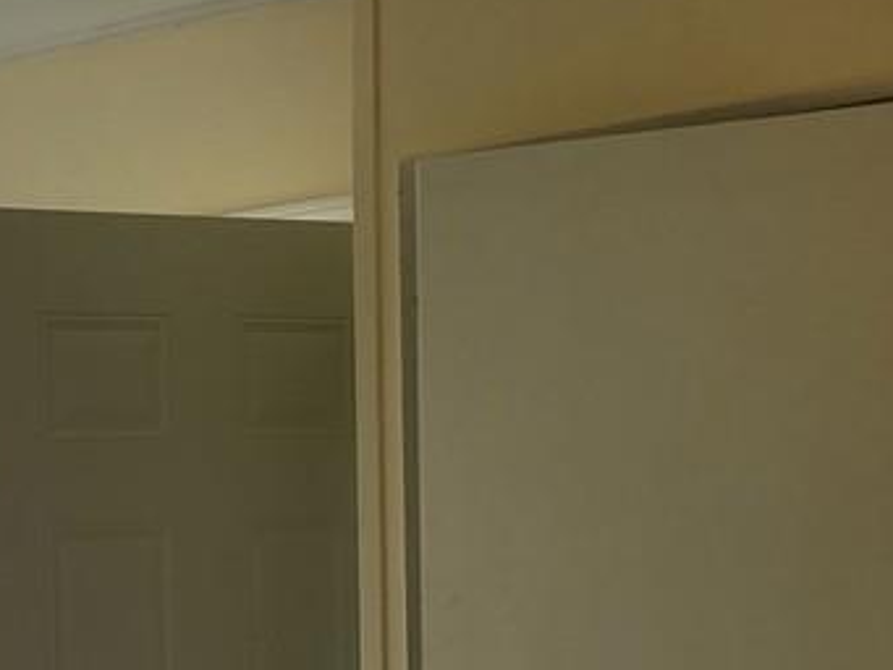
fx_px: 2013
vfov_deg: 17.8
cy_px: 840
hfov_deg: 22.3
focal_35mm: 78
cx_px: -280
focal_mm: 5.4
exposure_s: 1/142
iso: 40
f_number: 1.8
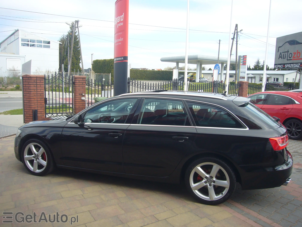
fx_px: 244
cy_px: 114
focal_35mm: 28
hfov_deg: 63.4
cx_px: 151
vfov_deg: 49.7
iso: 80
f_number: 5.6
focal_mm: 4.6
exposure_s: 1/160
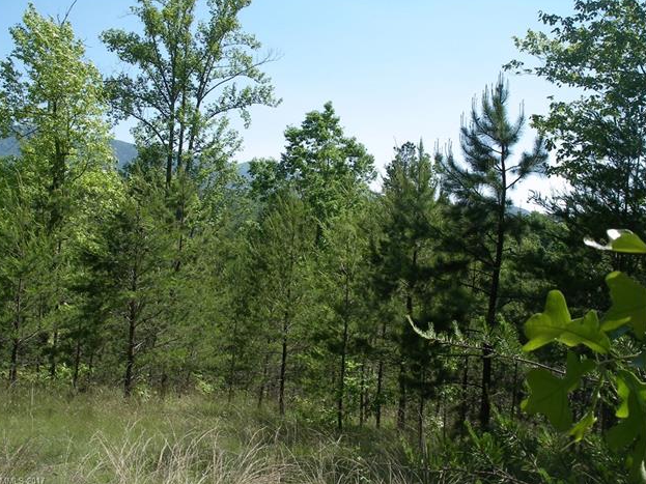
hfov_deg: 49.0
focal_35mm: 38
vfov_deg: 37.7
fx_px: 709
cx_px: 318
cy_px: 238
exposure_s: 1/200
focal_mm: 7.8
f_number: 5.6
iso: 80
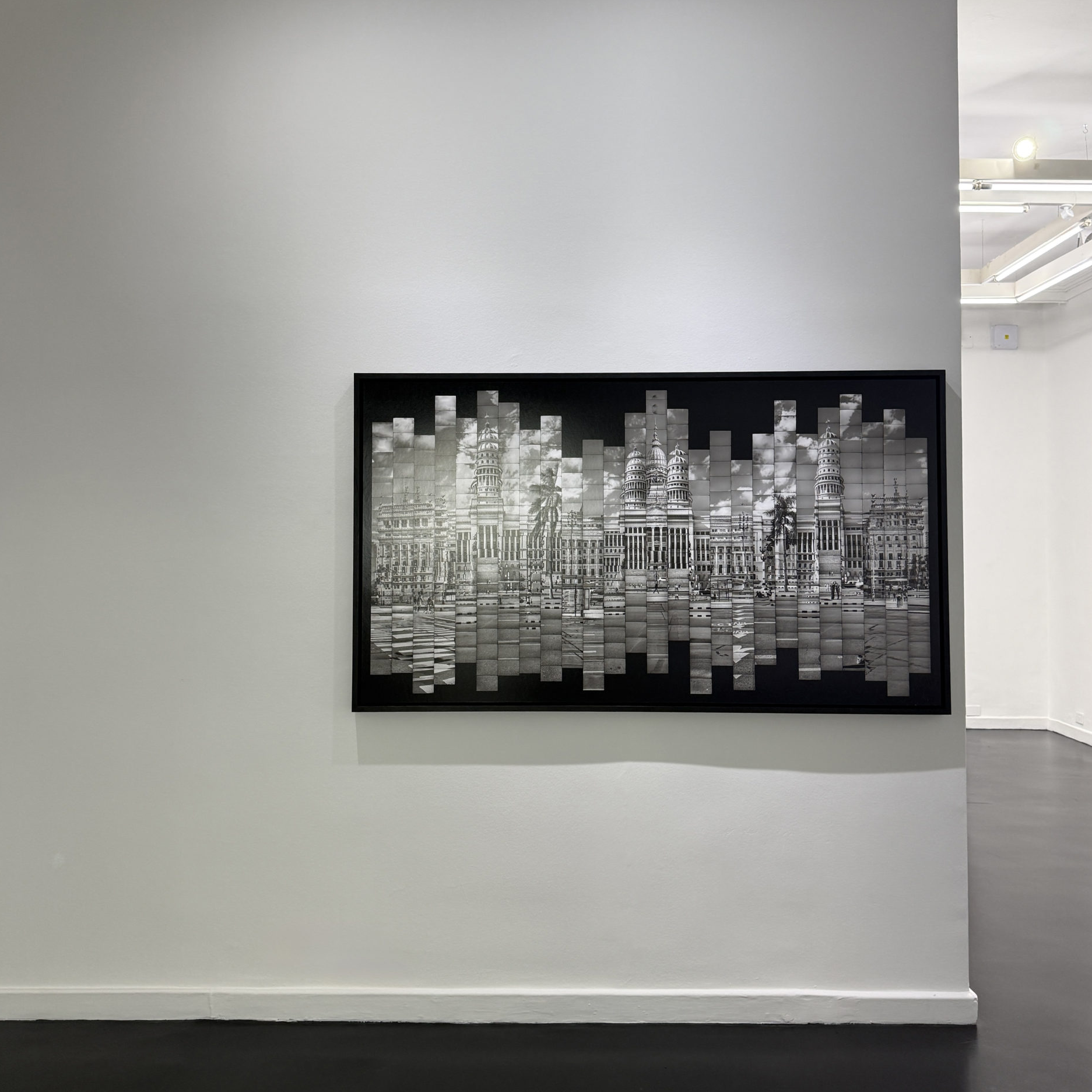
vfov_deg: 55.5
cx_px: 543
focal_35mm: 29
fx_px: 1035
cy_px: 497
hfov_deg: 55.6
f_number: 1.78
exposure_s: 1/100
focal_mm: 6.76
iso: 160
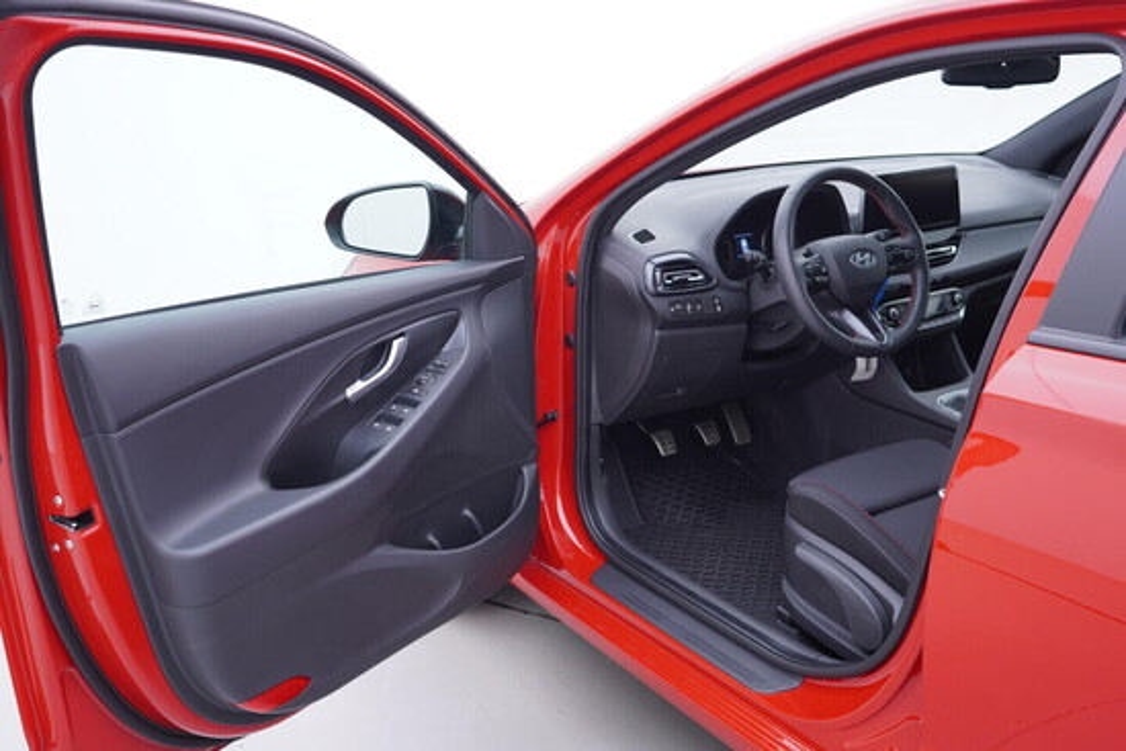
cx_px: 563
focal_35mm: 36
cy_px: 376
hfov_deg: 53.1
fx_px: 1126
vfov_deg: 36.9
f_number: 2.8
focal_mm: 24
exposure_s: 1/40
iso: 160
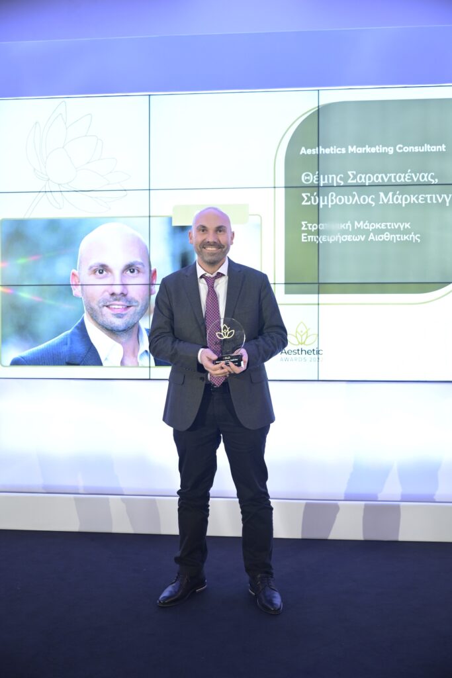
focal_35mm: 35
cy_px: 339
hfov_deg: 37.9
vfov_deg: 54.4
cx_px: 226
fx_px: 659
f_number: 2.8
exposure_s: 1/125
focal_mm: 35
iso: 1000
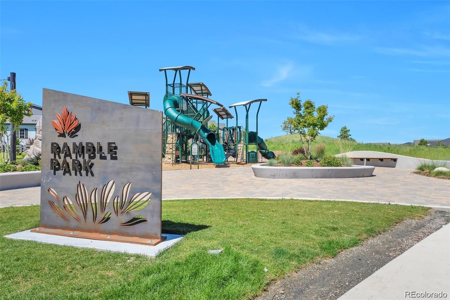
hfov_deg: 73.8
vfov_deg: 53.1
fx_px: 300
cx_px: 225
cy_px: 150
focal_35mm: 24
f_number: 8
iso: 100
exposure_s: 1/800
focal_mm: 16
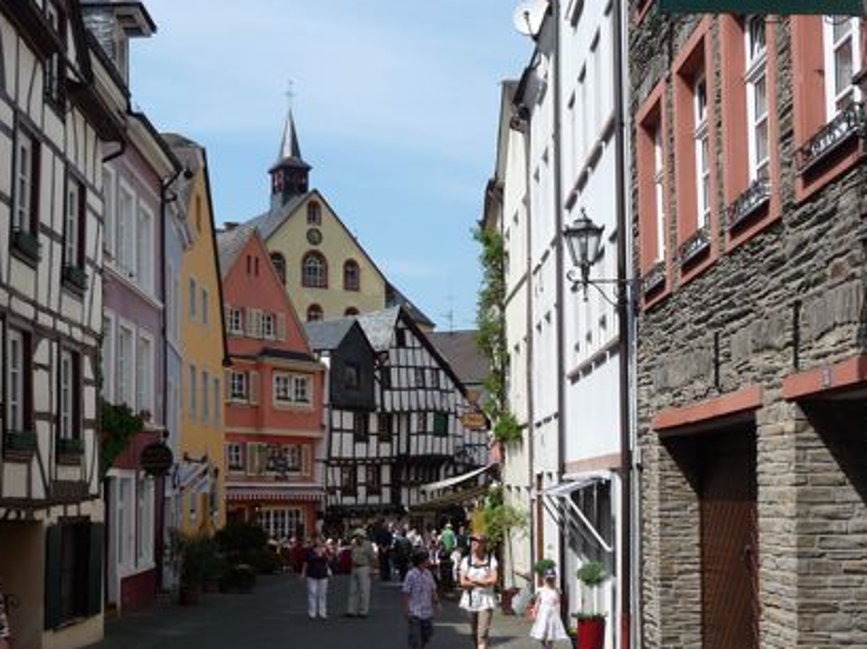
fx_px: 1252
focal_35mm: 50
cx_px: 374
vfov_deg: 28.9
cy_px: 425
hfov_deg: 38.1
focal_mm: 5.3
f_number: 3.5
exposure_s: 1/800
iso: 100
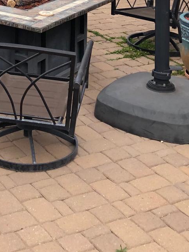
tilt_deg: -8.6
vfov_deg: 20.9
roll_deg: -0.8
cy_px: -54
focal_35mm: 87
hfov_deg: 16.5
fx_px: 633
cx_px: -10
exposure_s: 1/787
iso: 20
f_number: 1.8
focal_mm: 4
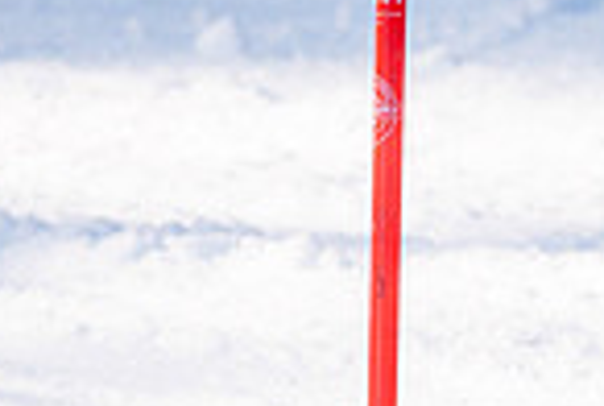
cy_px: 210
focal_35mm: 2725
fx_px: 45812
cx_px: 1143
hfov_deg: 0.8
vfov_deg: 0.5
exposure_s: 1/2000
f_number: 8
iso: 1250
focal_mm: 560
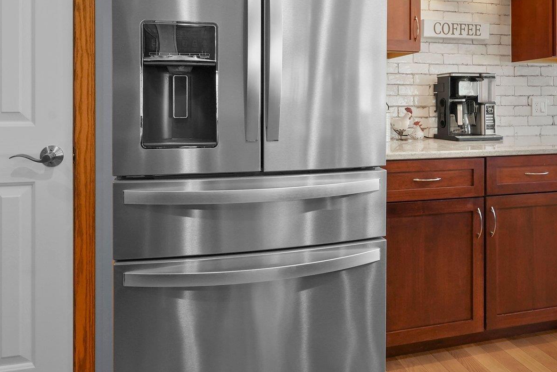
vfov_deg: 47.5
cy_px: 110
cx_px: 282
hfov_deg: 68.3
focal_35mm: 27
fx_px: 410
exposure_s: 1/20
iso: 2000
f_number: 10
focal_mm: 15.3
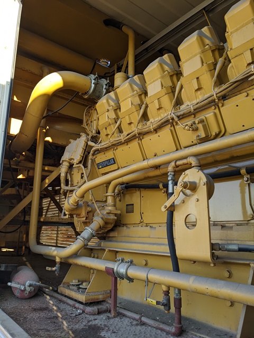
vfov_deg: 65.3
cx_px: 127
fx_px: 264
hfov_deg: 51.4
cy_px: 169
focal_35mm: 27
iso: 71
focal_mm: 4.38
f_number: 1.73
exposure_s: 1/559
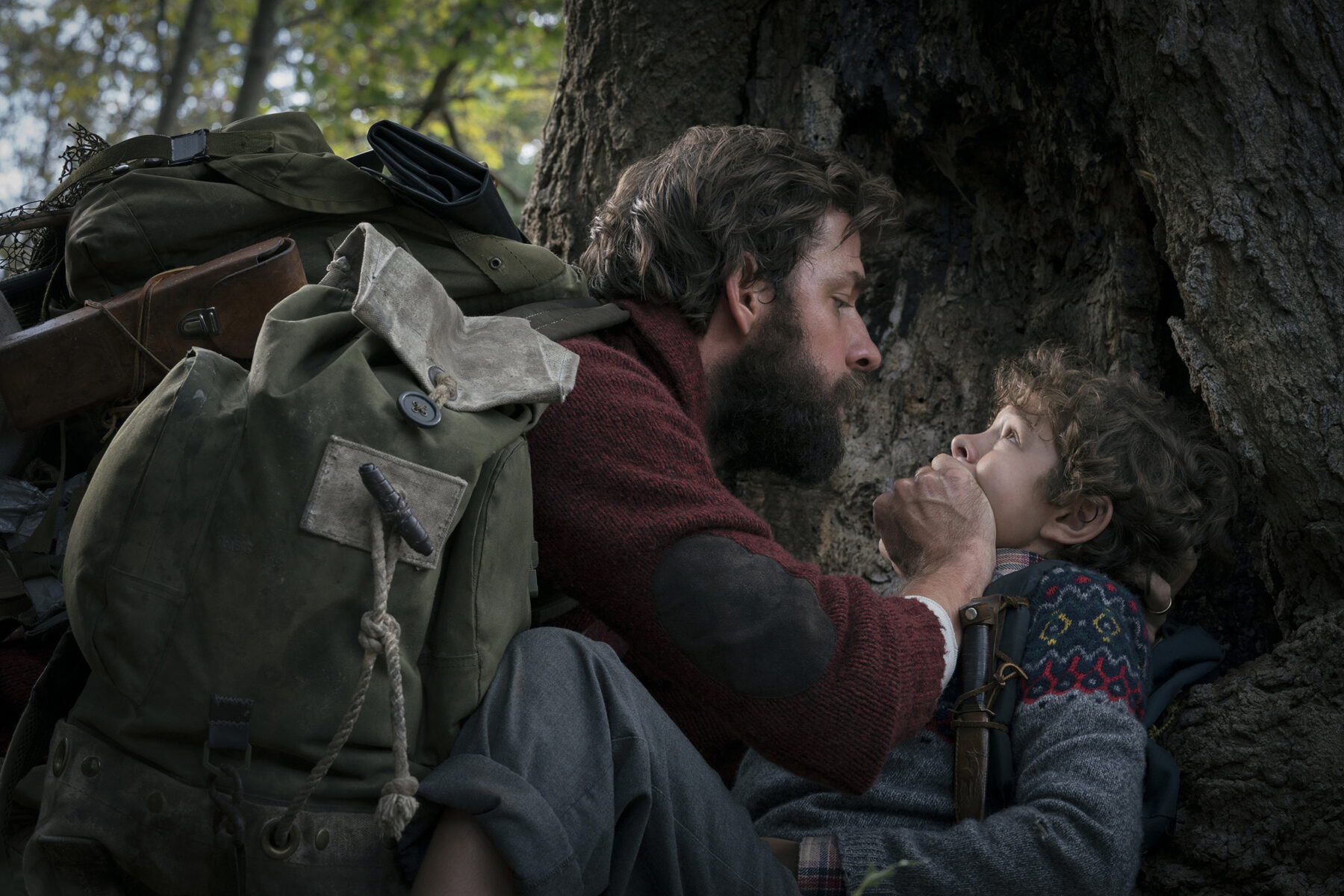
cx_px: 672
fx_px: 3136
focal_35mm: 84
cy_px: 448
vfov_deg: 16.3
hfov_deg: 24.2
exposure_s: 1/125
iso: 800
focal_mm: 84
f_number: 9
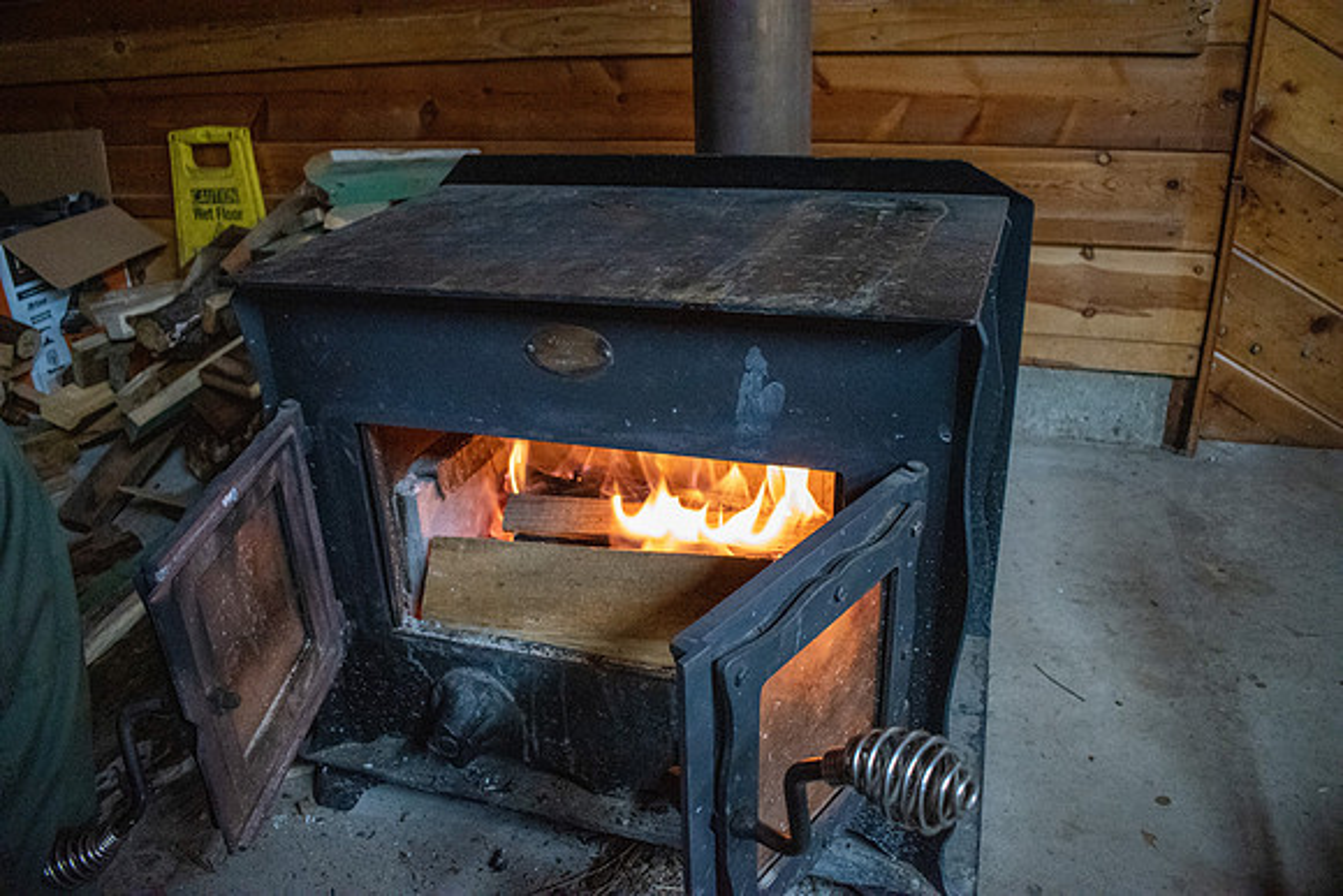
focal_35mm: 27
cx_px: 672
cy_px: 448
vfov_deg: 48.0
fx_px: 1007
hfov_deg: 67.4
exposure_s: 1/125
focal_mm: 18
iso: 5000
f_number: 3.5
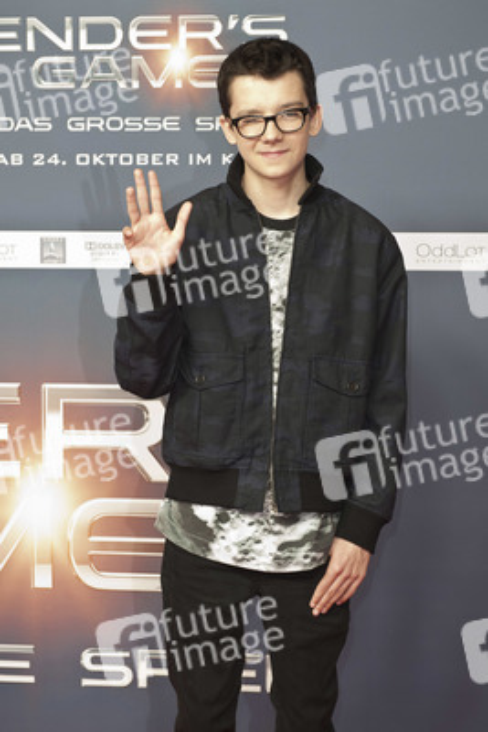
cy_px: 366
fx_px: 1422
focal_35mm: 70
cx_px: 244
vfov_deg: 28.8
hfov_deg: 19.5
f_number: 5
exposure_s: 1/50
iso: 1000
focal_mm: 70
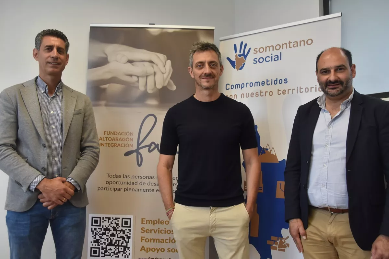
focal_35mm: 32
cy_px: 130
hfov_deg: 59.5
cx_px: 194
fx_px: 340
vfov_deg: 41.7
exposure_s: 1/125
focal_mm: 21
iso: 800
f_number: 5.6
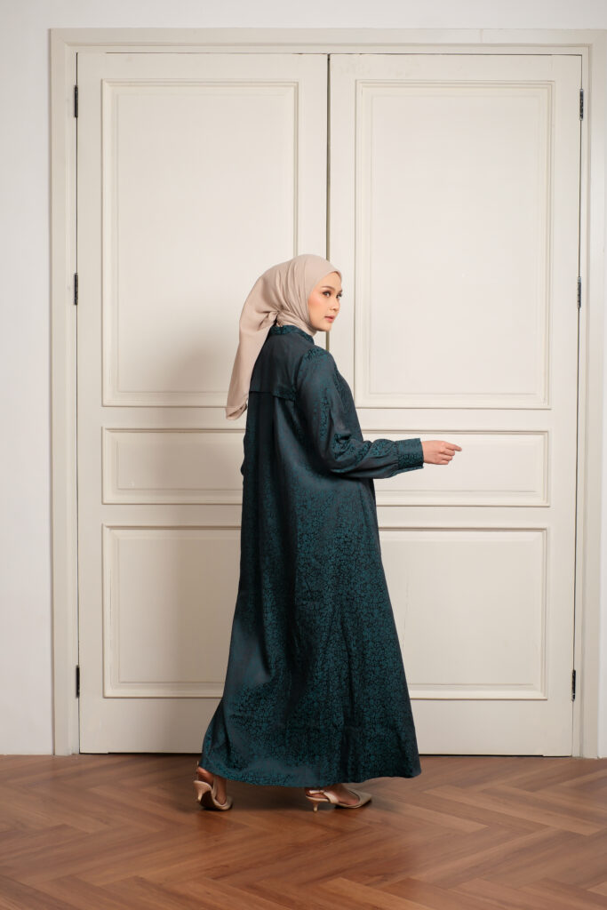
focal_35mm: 53
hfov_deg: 25.5
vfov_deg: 37.5
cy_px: 455
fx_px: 1340
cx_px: 304
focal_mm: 35
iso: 250
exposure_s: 1/200
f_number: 5.6
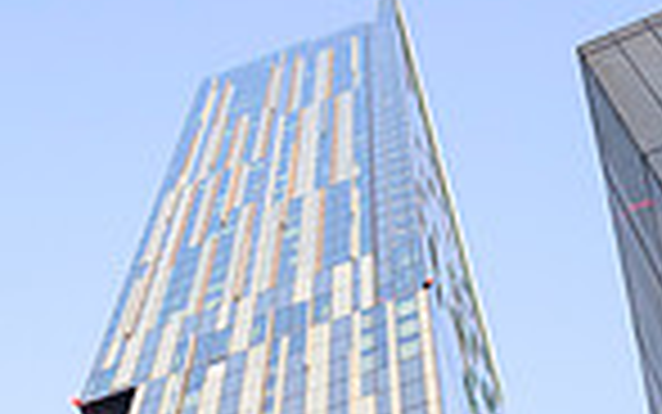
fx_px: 1354
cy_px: 832
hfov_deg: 27.5
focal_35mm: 75
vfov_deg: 14.4
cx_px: 347
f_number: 4
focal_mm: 24
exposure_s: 1/200
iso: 640
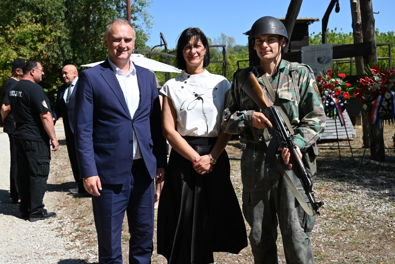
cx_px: 198
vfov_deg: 31.2
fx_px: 472
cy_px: 132
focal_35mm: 43
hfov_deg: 45.4
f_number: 7.1
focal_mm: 43
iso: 100
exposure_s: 1/400
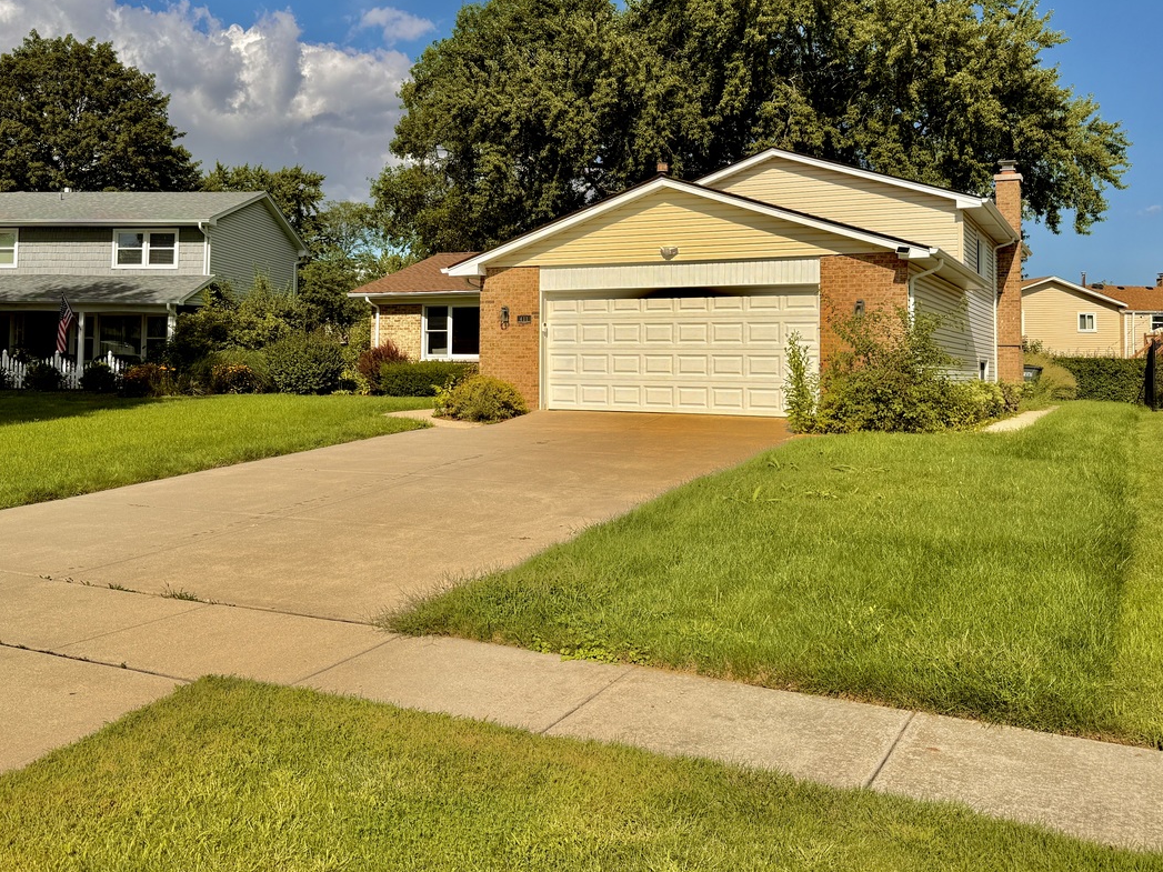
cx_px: 532
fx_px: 1109
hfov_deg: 55.3
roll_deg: -0.9
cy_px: 308
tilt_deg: +3.5
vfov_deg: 42.5
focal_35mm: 33
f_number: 1.78
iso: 80
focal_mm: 6.76
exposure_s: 1/8130
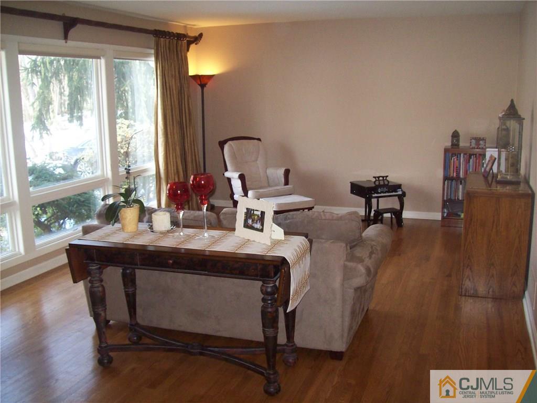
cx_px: 268
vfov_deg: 39.6
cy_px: 202
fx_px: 558
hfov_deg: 51.4
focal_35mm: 36
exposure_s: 1/64
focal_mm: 6
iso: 200
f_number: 2.7
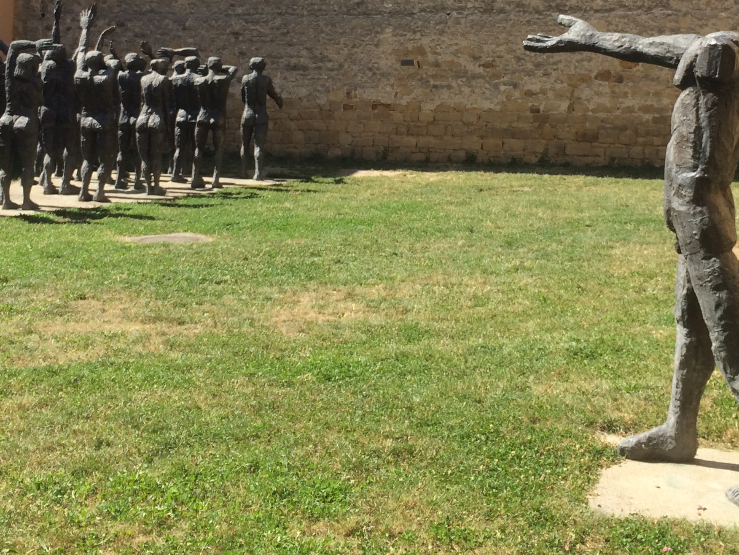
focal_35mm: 54
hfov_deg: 35.5
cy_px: 49
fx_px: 1153
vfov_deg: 26.1
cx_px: 404
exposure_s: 1/1053
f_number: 2.2
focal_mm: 4.15
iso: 32
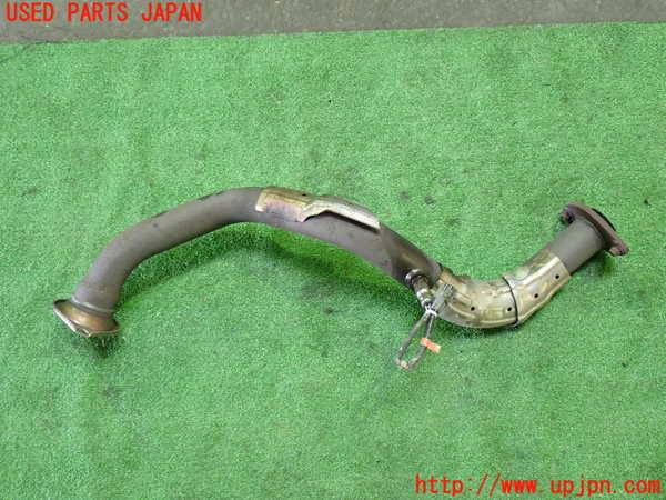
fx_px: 731
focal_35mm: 38
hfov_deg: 49.0
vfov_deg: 37.7
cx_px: 333
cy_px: 250
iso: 640
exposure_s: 1/40
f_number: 2.7
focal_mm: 6.83
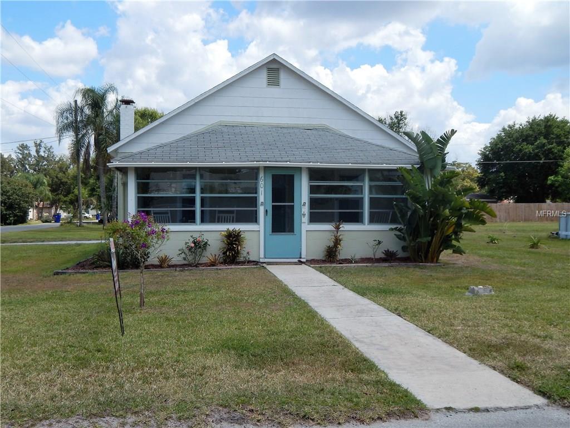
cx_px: 285
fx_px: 626
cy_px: 214
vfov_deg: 37.7
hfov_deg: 49.0
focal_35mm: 38
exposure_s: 1/1250
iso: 125
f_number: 3.4
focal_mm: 6.8
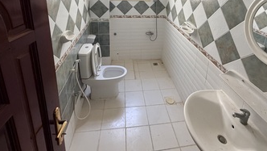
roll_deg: -1.4
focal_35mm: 21
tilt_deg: -13.3
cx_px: 149
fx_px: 149
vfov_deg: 48.6
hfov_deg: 83.5
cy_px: 18
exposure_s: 1/85
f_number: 2.2
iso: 320
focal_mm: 2.22
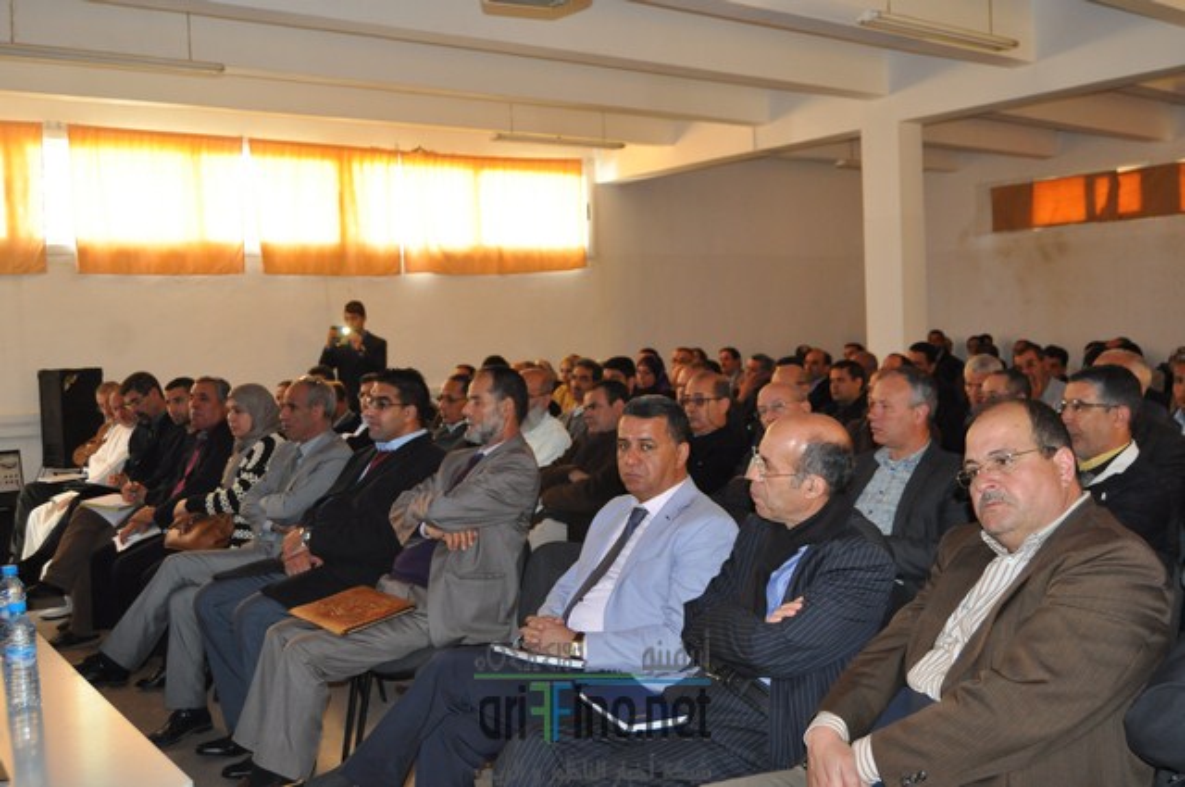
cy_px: 394
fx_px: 1134
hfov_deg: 55.2
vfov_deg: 38.3
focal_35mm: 34
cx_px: 592
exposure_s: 1/60
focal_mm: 23
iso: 800
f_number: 3.8
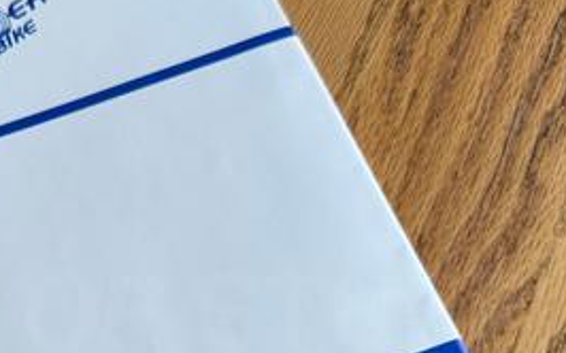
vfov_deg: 24.7
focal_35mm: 51
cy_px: 310
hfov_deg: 38.5
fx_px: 786
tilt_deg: -69.3
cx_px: 135
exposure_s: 1/81
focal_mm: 6.76
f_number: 1.78
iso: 200
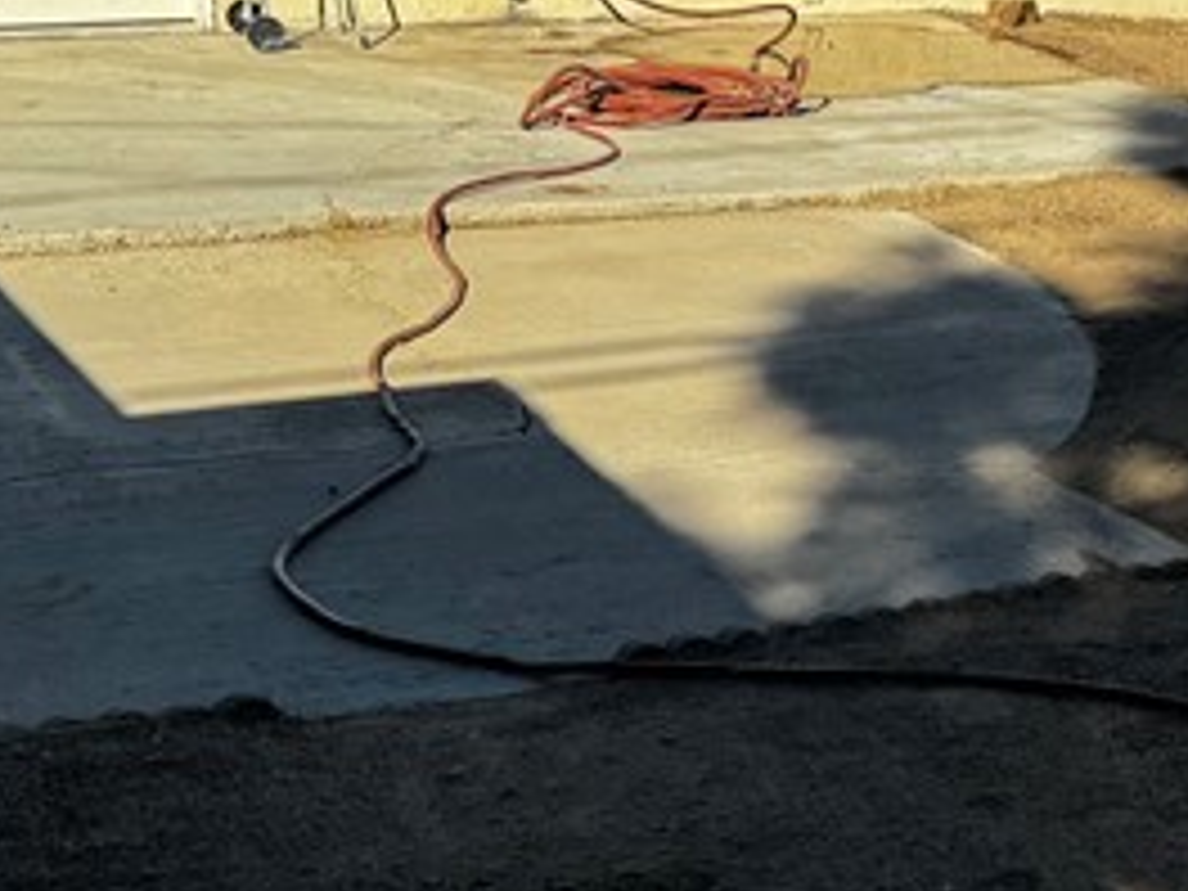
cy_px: 554
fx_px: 3192
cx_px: 1386
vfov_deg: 15.9
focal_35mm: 93
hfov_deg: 19.9
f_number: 1.78
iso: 80
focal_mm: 6.76
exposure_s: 1/3597
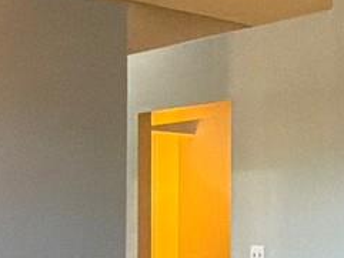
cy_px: 204
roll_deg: +0.0
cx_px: 197
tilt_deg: +0.4
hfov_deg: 21.1
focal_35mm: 93
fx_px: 925
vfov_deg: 15.8
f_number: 2.2
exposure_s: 1/60
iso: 320
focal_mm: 2.22
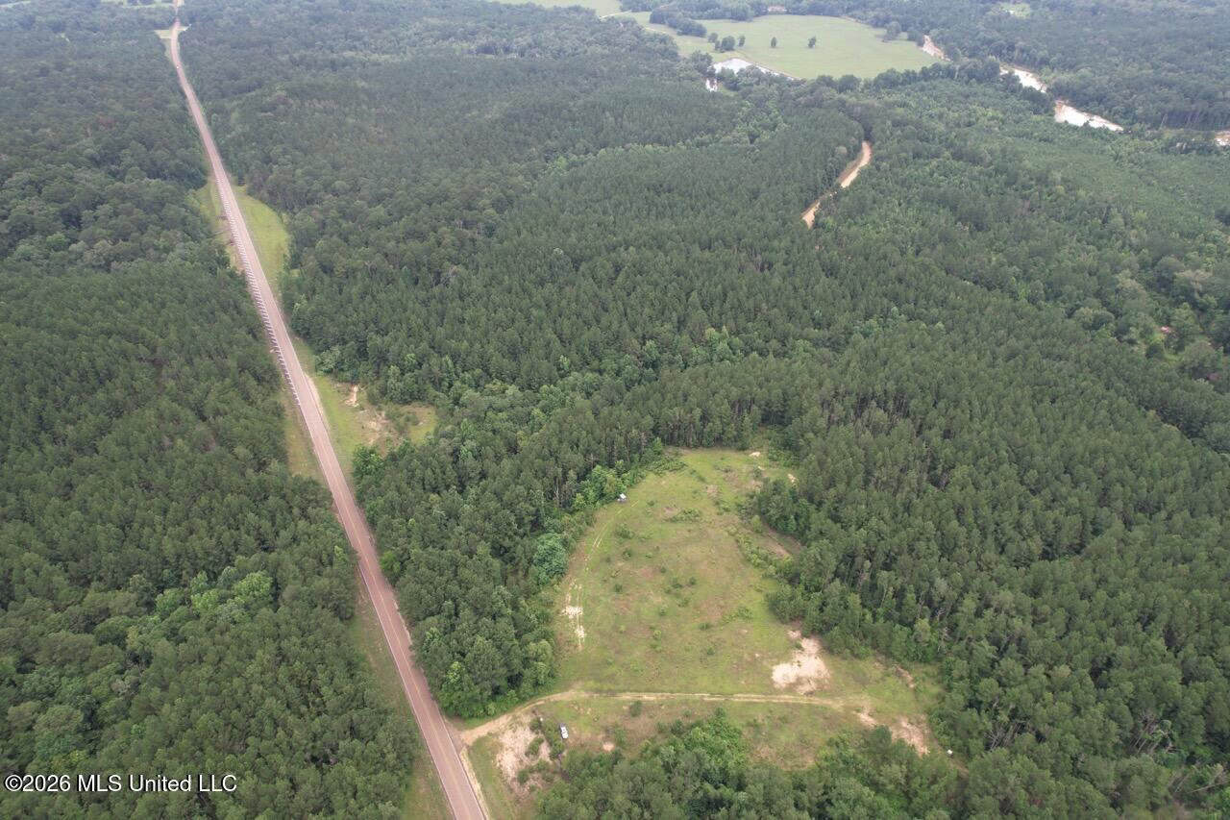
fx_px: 752
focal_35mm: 22
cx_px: 615
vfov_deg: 57.2
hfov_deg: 78.6
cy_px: 410
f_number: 2.8
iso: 100
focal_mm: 8.4
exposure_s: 1/500
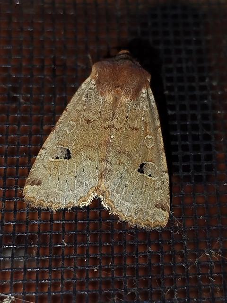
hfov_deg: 15.9
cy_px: 152
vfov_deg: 21.1
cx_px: 114
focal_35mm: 93
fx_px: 813
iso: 160
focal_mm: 5.31
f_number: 1.7
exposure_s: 1/50
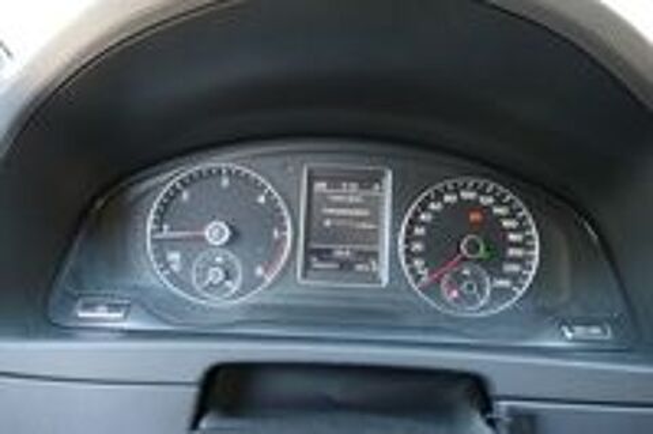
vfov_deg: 51.2
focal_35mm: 25
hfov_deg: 71.6
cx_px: 326
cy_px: 217
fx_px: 453
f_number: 2.8
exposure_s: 1/60
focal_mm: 9.12
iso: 400
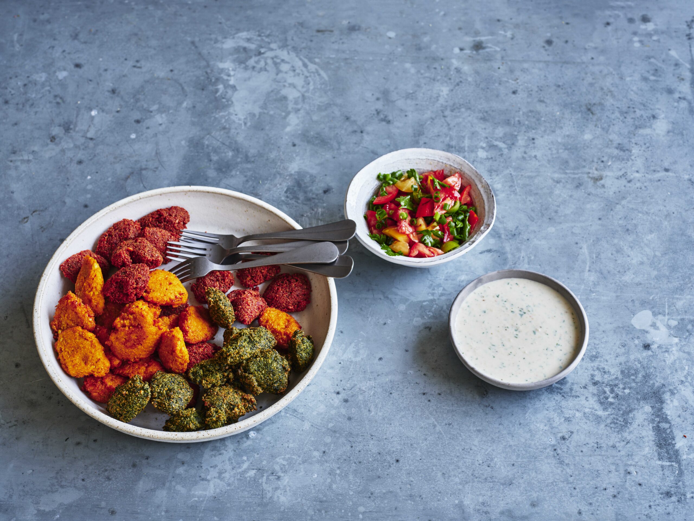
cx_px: 347
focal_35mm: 63
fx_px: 1263
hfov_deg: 30.7
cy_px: 260
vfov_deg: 23.3
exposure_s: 1/5
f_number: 8
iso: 400
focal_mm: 80
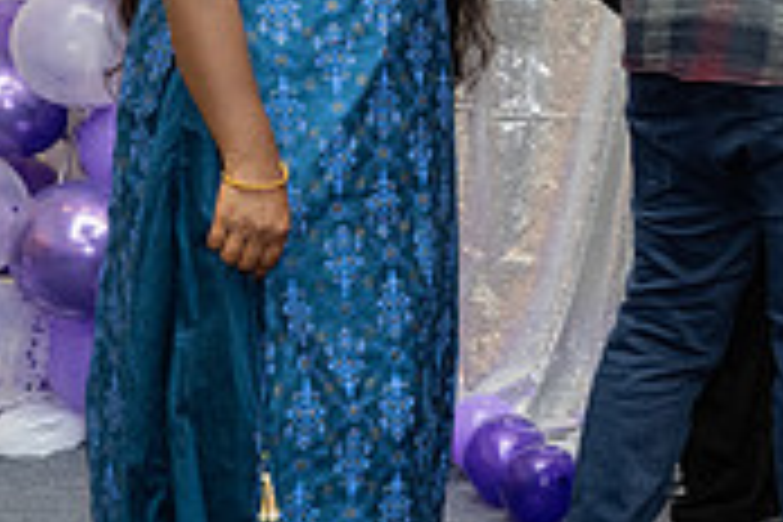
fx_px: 2588
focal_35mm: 119
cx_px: 1192
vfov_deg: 11.5
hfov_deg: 15.7
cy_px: 74
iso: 1000
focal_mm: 35
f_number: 3.5
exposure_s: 1/160
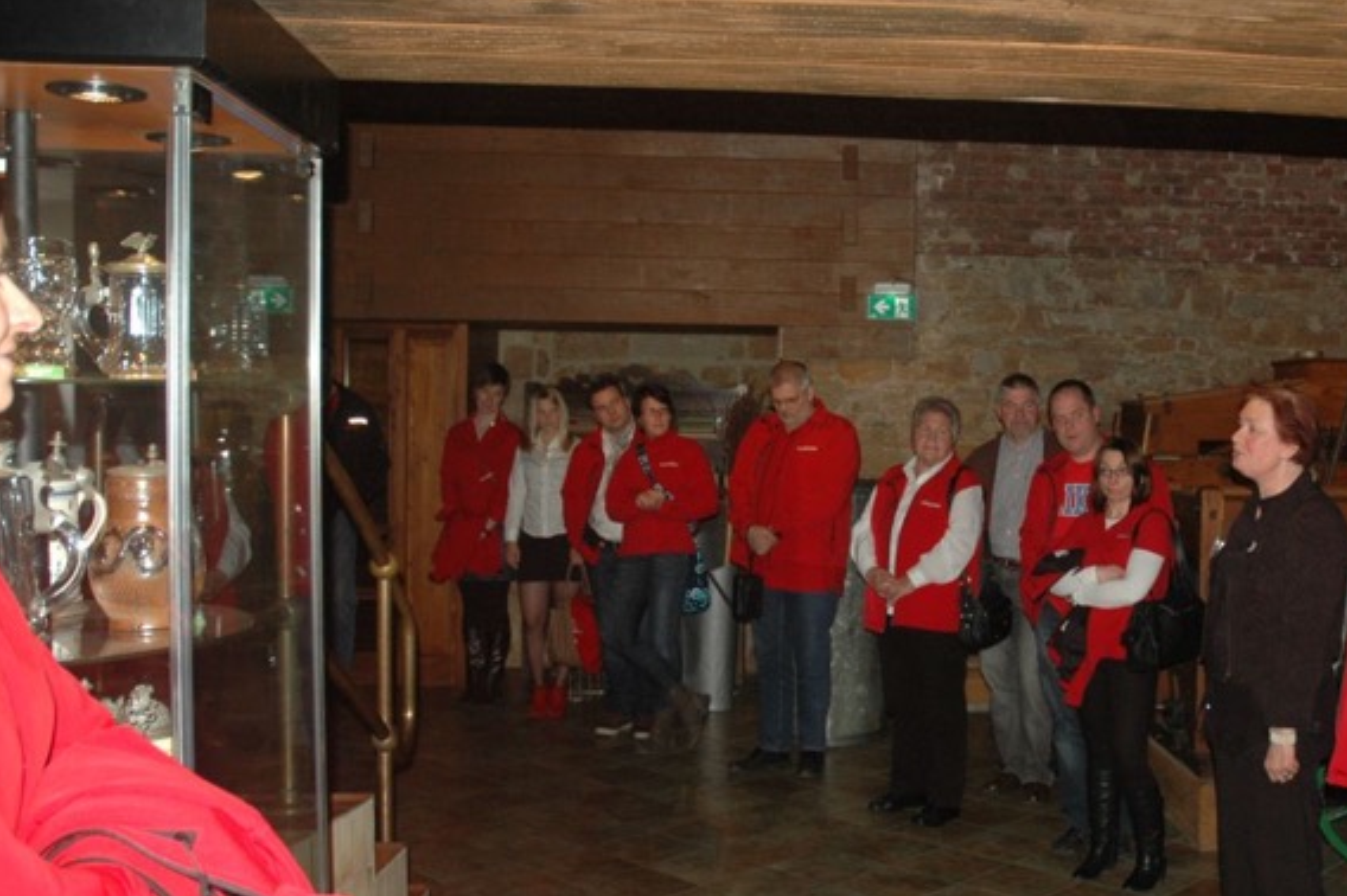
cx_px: 925
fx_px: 1421
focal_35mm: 38
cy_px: 431
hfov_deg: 49.6
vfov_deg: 35.0
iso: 400
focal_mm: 18
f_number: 3.5
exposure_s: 1/60
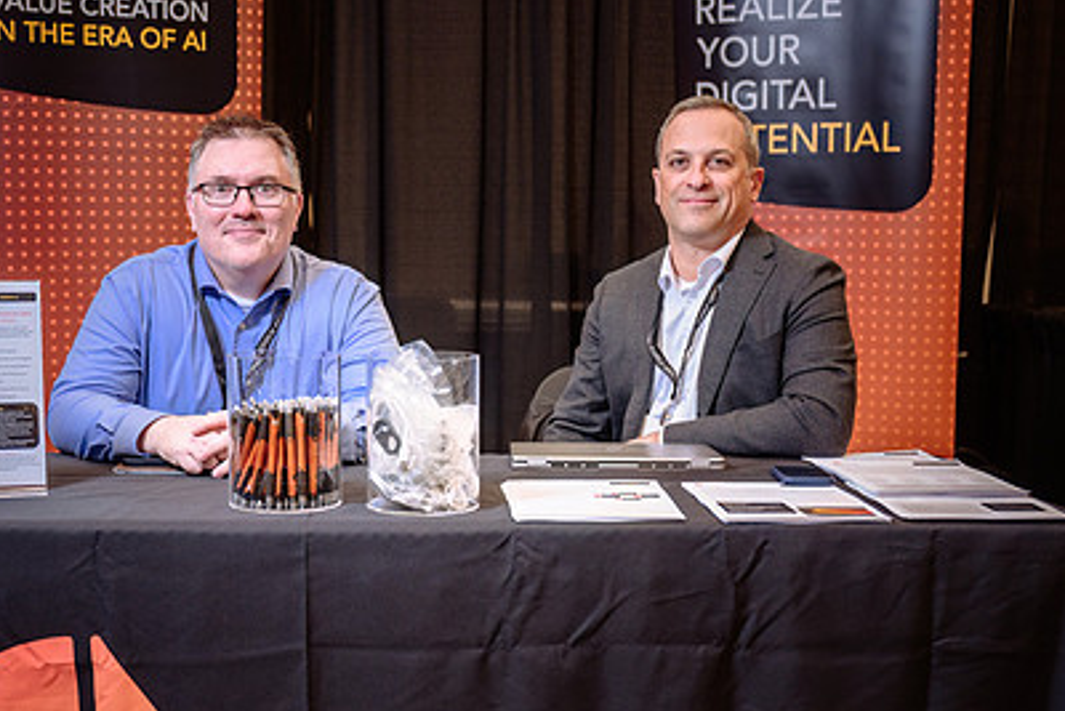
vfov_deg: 25.9
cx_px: 478
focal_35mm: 52
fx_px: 1539
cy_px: 471
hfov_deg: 38.1
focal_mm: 35
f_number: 3.2
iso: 1000
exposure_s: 1/160
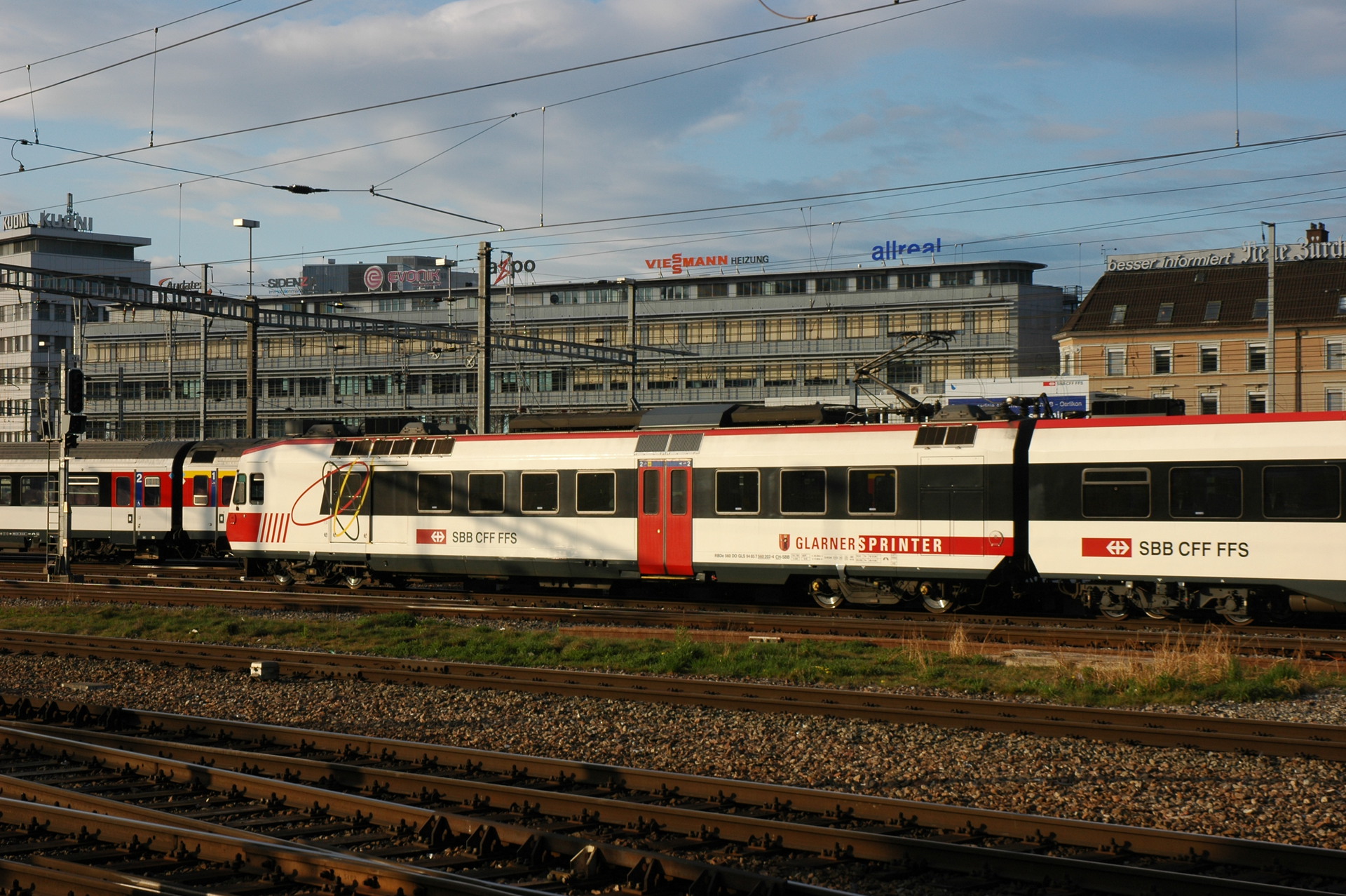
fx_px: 2242
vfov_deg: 22.6
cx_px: 673
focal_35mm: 60
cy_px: 448
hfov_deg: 33.4
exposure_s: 1/320
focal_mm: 40
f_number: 9
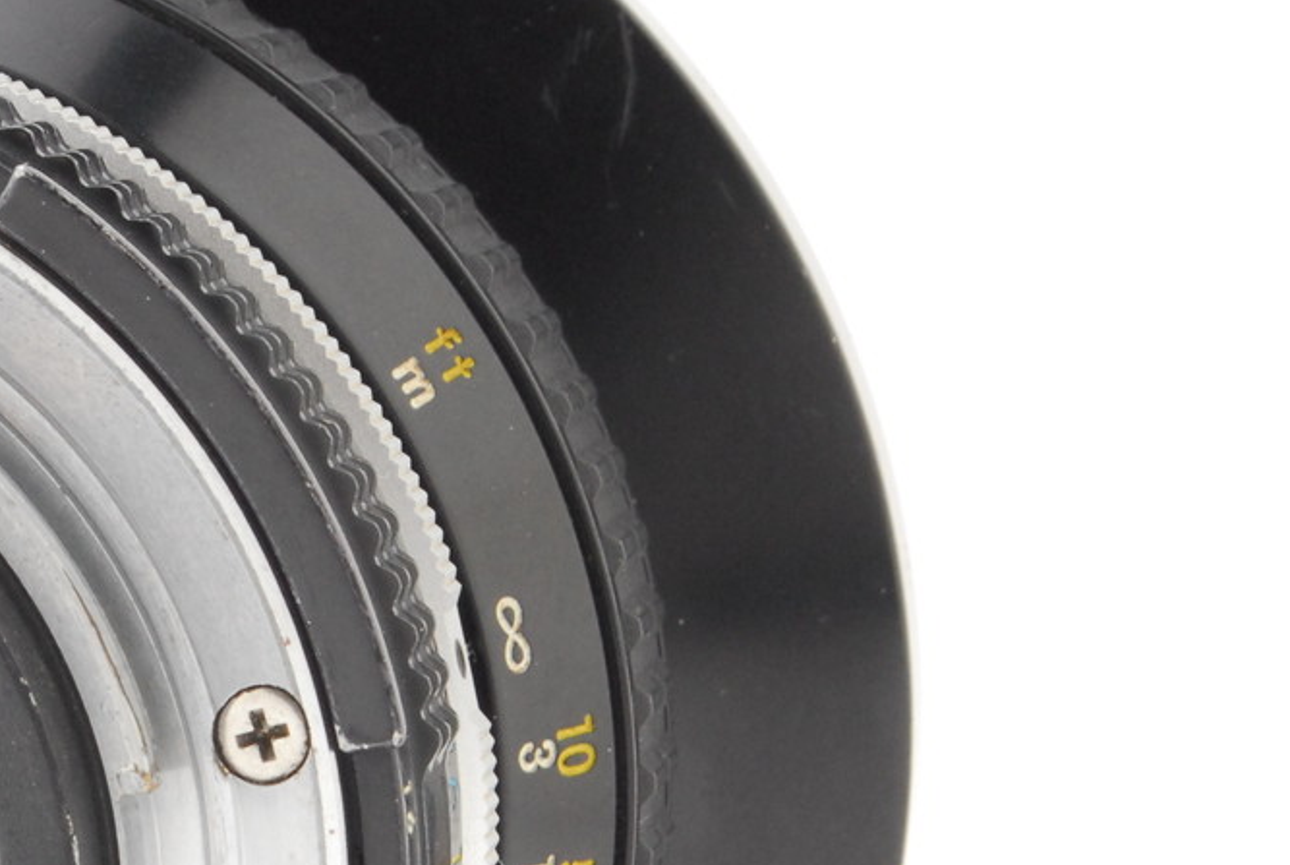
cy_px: 676
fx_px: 6711
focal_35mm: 187
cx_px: -19
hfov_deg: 10.9
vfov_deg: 7.4
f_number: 18
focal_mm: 52
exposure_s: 1/250
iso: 500
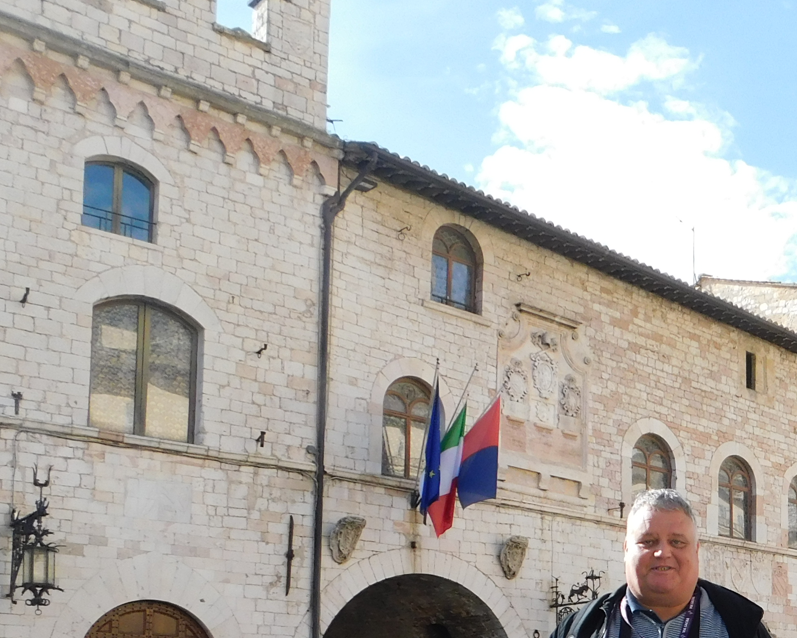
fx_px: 1250
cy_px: 643
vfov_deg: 27.0
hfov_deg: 32.6
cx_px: 794
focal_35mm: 53
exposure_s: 1/800
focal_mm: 4
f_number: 3
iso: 125
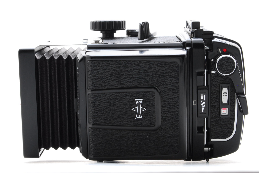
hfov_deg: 24.6
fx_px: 594
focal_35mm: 82
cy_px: 86
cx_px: 130
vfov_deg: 16.6
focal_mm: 55
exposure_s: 1/100
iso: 500
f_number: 14
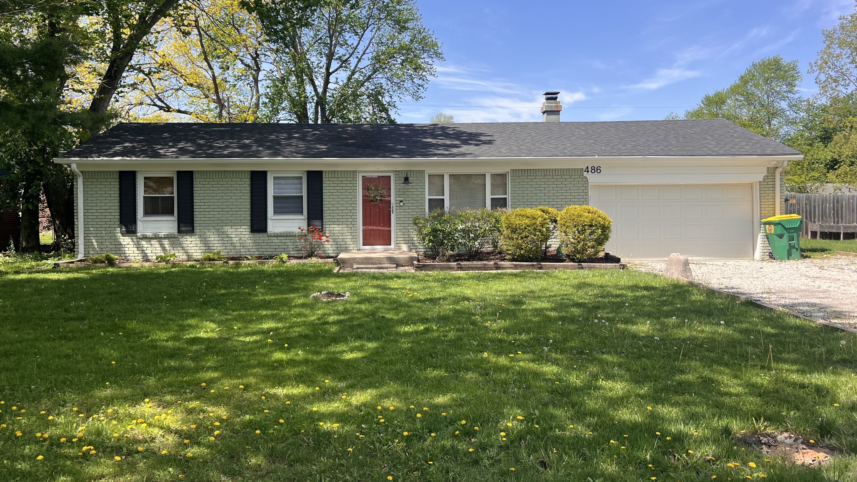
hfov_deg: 66.1
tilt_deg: -0.6
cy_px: 202
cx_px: 419
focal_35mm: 29
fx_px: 659
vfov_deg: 40.1
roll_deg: +0.3
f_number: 1.5
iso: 50
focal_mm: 5.7
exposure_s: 1/2252
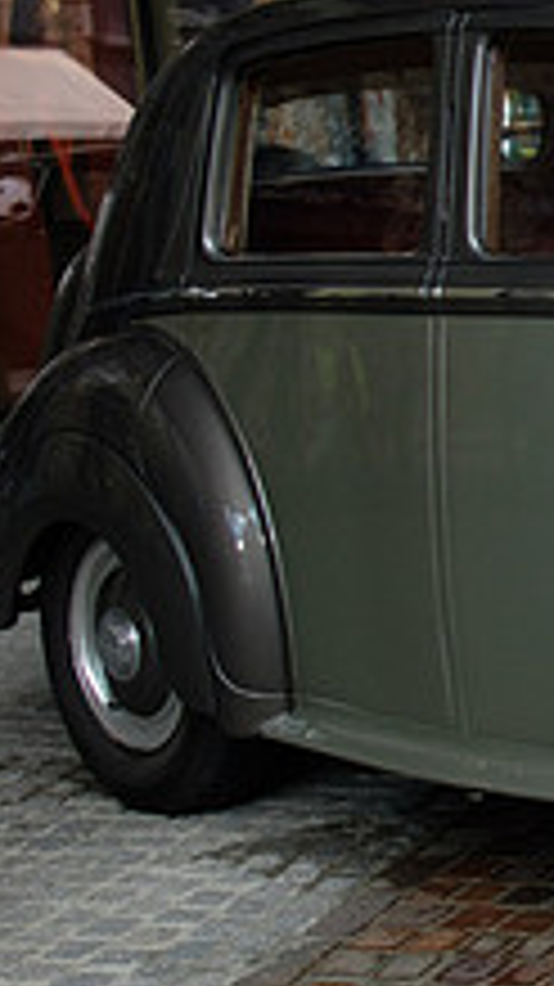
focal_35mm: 84
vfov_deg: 25.2
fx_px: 2196
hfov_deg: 11.8
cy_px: 320
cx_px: 1307
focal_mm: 18
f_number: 7.1
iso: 400
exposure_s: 1/125
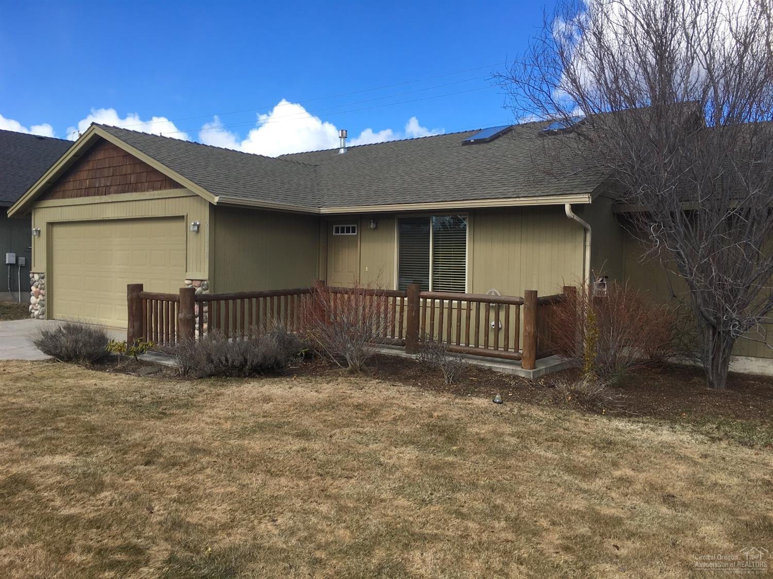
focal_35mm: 29
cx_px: 386
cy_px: 290
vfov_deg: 48.2
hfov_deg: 61.7
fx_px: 647
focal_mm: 4.15
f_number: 2.2
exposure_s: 1/905
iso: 25
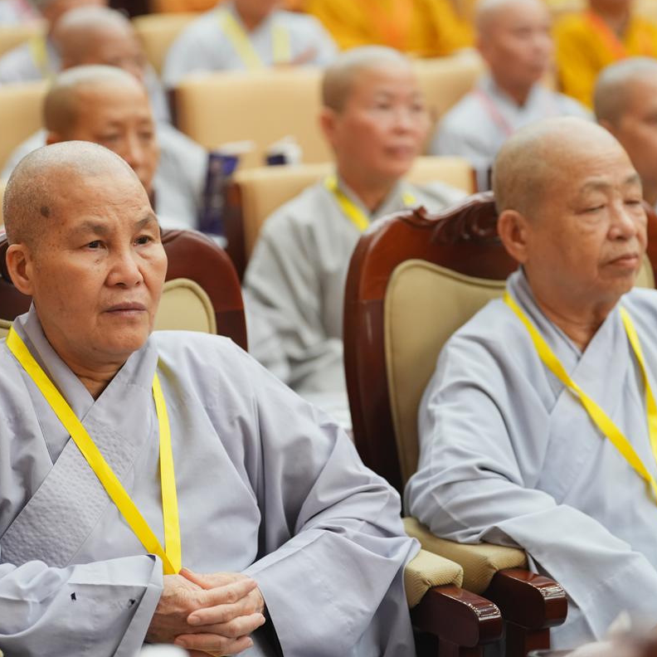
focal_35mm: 121
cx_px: 274
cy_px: 326
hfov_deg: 14.4
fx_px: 2598
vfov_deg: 14.4
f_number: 2.8
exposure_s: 1/200
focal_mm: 94
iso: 3200
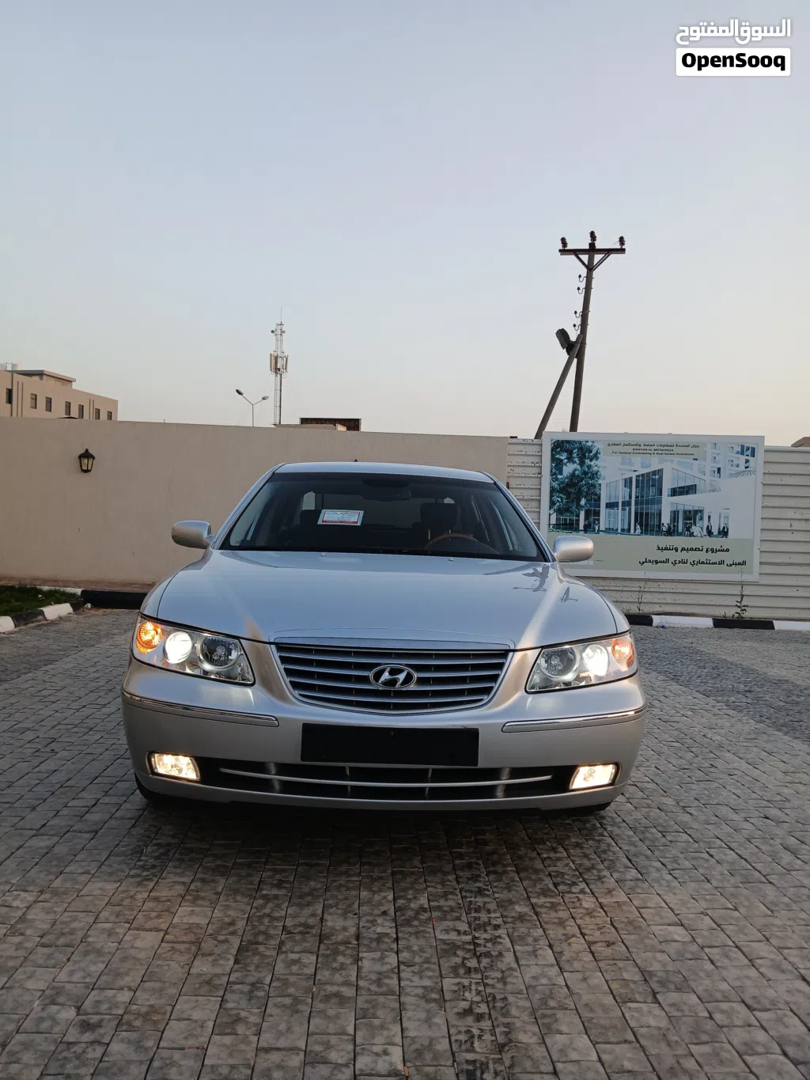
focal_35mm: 26
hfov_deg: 53.1
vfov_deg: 67.3
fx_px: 811
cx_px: 405
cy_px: 540
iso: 40
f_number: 1.8
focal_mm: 3.98
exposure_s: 1/100
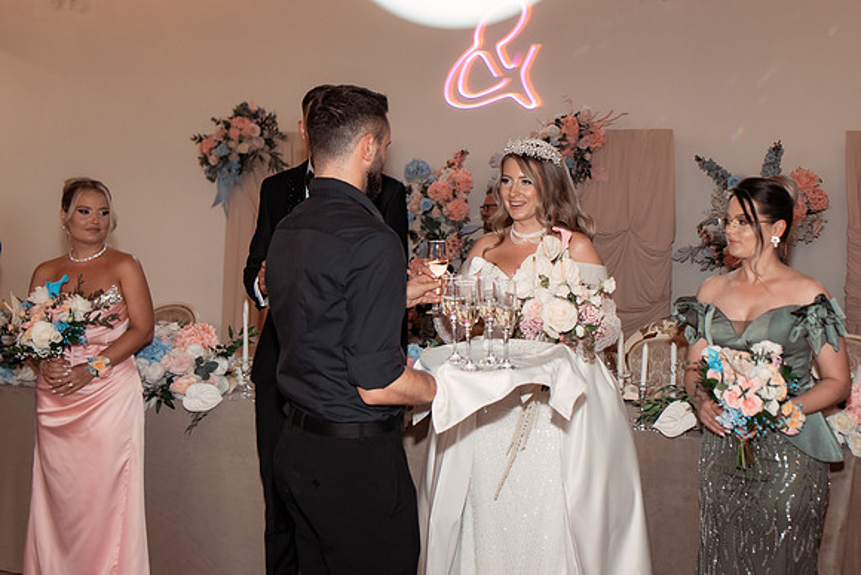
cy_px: 229
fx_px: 1009
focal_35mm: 42
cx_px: 519
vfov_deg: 31.7
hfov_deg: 46.0
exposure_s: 1/250
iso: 1250
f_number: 3.5
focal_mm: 35
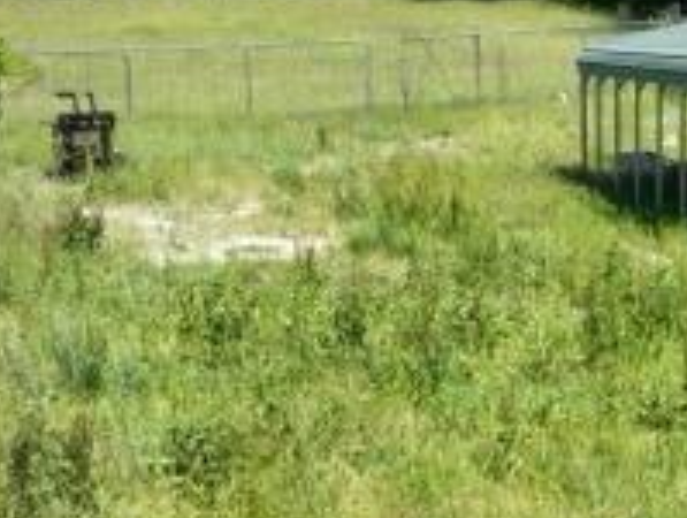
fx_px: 1531
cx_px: 646
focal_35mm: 77
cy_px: 287
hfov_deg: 24.4
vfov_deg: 19.2
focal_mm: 12.29
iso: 100
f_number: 2.8
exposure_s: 1/1250
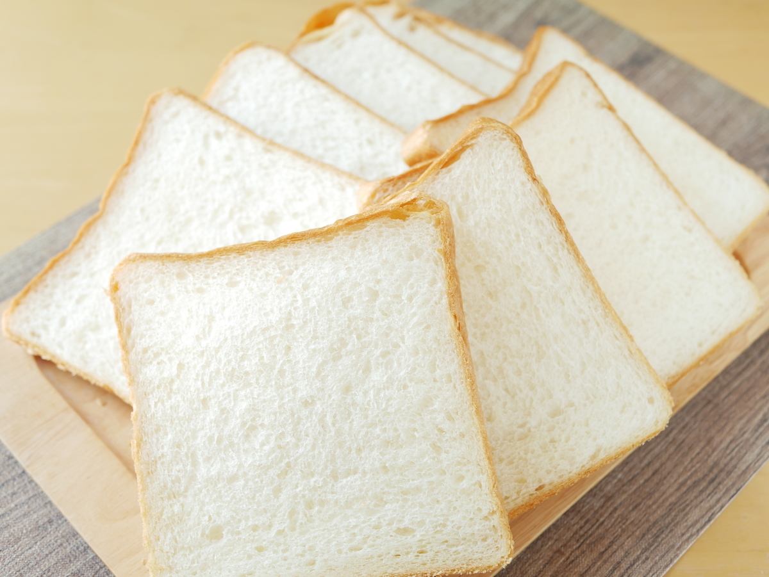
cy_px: 288
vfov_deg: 29.1
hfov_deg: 38.2
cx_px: 384
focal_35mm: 50
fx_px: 1111
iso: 200
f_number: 3.5
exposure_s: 1/60
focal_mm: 25
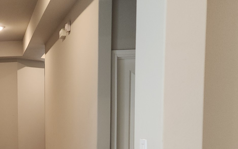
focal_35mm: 53
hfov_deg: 33.8
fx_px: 344
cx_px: -16
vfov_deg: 23.6
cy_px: 142
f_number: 1.8
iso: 100
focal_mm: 6.4
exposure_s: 1/60
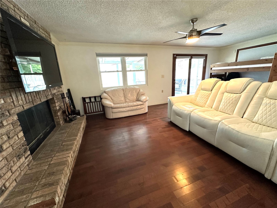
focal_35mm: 14
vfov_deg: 85.7
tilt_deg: -14.3
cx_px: 138
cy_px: 104
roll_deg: +2.9
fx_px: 112
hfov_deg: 102.1
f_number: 2.2
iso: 250
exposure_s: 1/60
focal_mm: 2.22
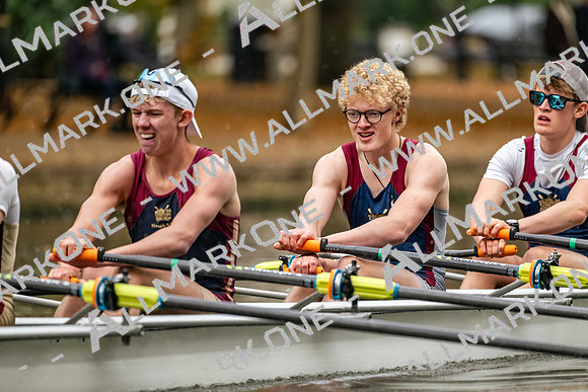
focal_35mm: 400
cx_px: 294
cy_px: 196
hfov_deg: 5.2
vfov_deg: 3.4
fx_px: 6535
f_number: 4.5
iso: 2500
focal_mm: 400
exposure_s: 1/2500
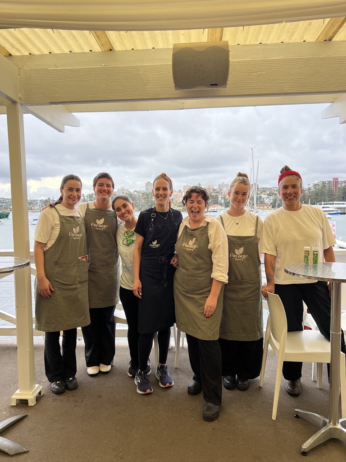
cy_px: 231
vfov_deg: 67.3
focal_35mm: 26
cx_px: 173
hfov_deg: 53.1
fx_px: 347
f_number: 1.5
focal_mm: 5.7
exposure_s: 1/743
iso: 50
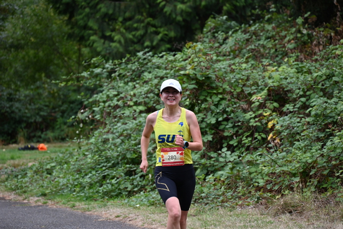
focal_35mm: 200
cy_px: 114
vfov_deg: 6.9
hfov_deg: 10.3
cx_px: 172
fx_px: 1906
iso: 400
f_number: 6.3
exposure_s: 1/400
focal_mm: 200
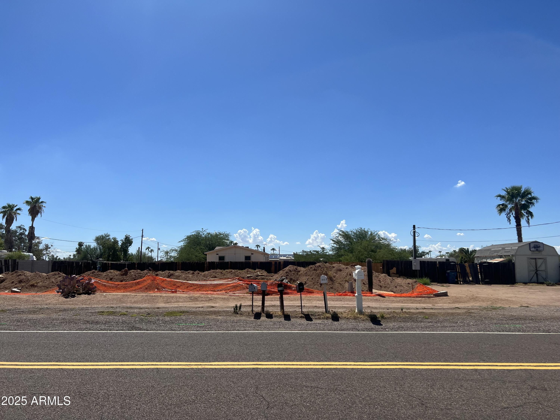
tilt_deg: +5.8
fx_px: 421
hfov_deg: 67.3
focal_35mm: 26
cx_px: 280
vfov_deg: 53.1
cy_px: 210
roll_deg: +0.1
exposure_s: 1/8000
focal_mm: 5.7
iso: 50
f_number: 1.5
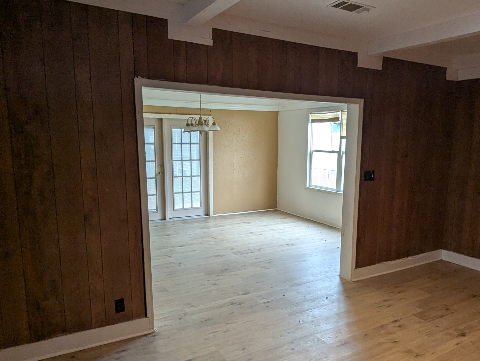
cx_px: 274
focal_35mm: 27
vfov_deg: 51.3
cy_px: 205
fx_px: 375
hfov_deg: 65.0
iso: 106
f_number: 2.2
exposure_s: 1/40
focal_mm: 2.35
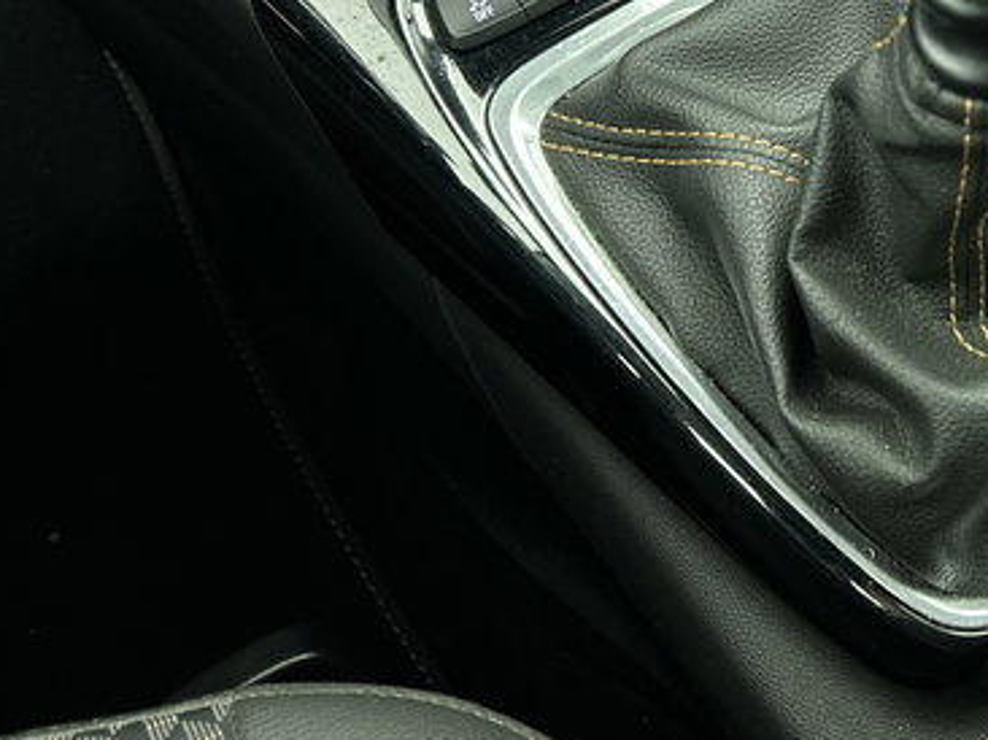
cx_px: 991
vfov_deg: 25.7
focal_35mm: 54
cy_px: 14
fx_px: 1540
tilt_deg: -55.1
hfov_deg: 32.6
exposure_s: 1/30
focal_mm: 5.7
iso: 1000
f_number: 1.5
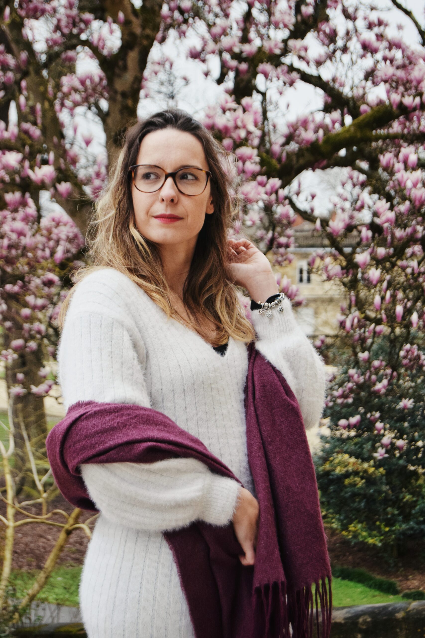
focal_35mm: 82
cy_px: 319
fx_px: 1461
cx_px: 212
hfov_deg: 16.6
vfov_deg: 24.6
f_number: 5.6
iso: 800
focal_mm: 55
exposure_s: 1/1000
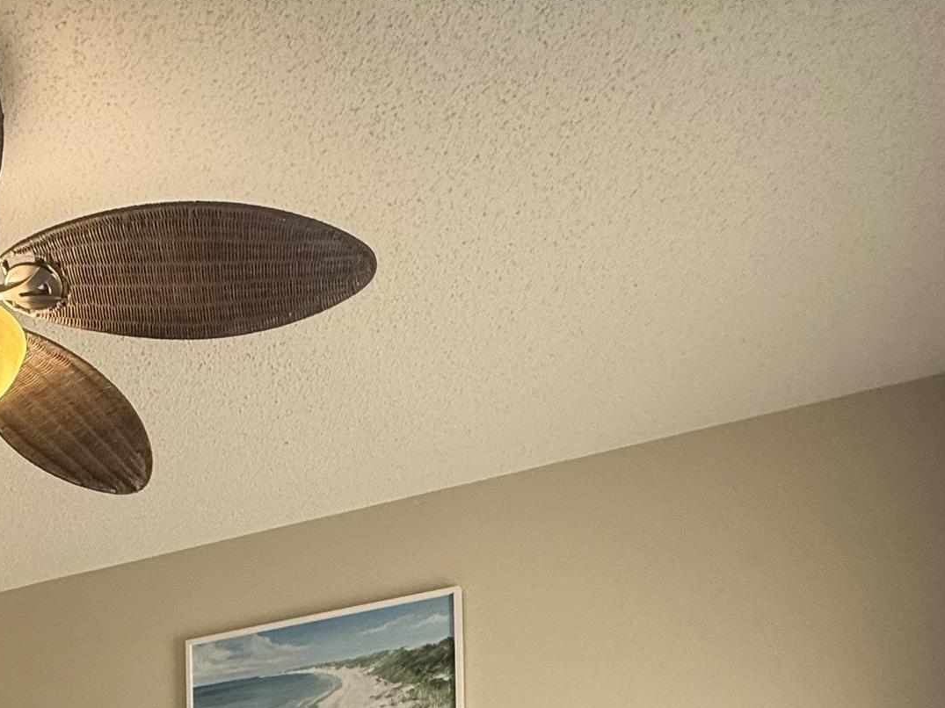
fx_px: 1092
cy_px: 1006
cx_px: 117
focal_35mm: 40
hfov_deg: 43.3
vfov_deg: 27.4
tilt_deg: -2.2
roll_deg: +0.5
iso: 80
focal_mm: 2.22
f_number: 2.2
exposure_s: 1/120
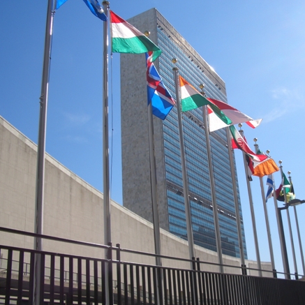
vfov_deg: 40.0
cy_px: 151
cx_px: 187
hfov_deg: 39.8
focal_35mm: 42
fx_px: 419
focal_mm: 5.8
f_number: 4.3
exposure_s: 1/500
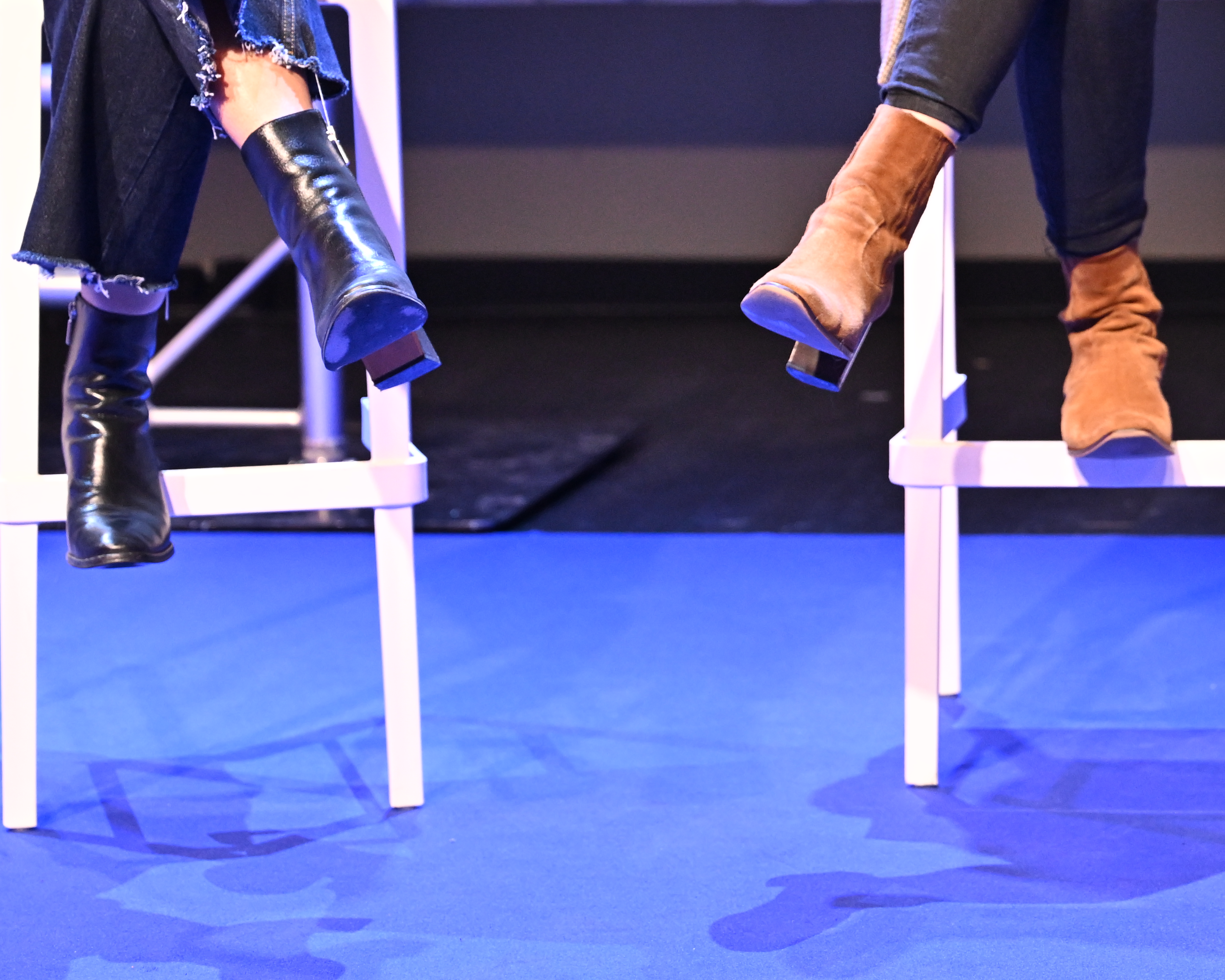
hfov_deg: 11.1
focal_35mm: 173
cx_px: 1016
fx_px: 6272
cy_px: -52
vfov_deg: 8.9
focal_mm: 70
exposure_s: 1/160
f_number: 2.8
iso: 1600
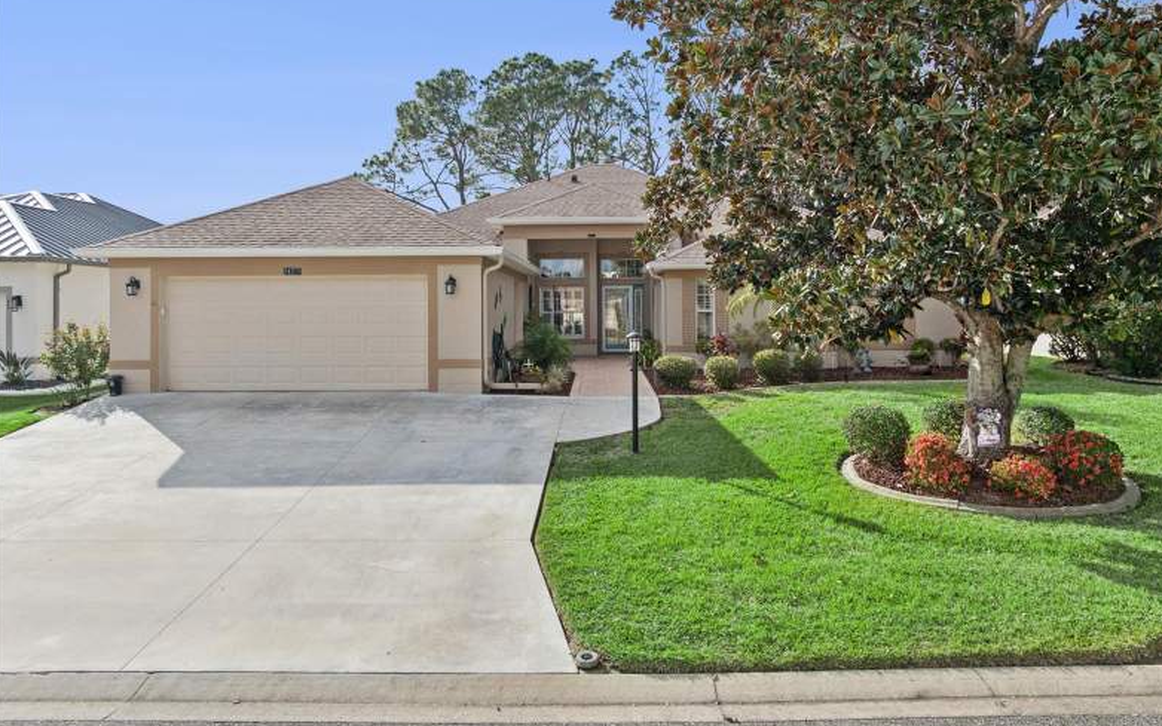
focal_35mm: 26
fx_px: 823
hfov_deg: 70.4
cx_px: 587
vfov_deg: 47.4
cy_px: 304
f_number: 2.8
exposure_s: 1/6400
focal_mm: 12.29
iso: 420
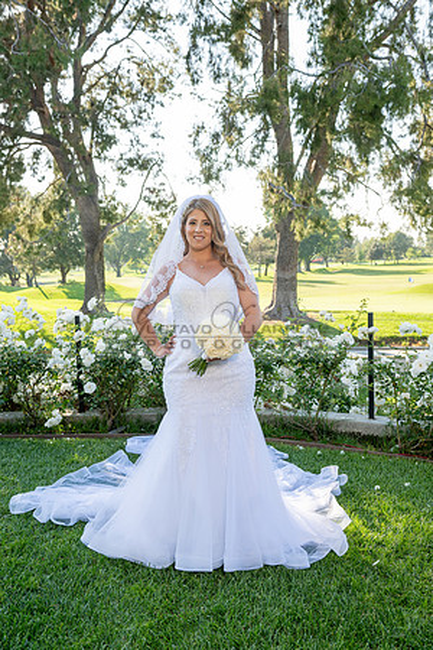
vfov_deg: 54.4
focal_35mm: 35
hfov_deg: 37.9
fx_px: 631
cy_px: 325
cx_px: 216
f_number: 5
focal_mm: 35
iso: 200
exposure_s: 1/250
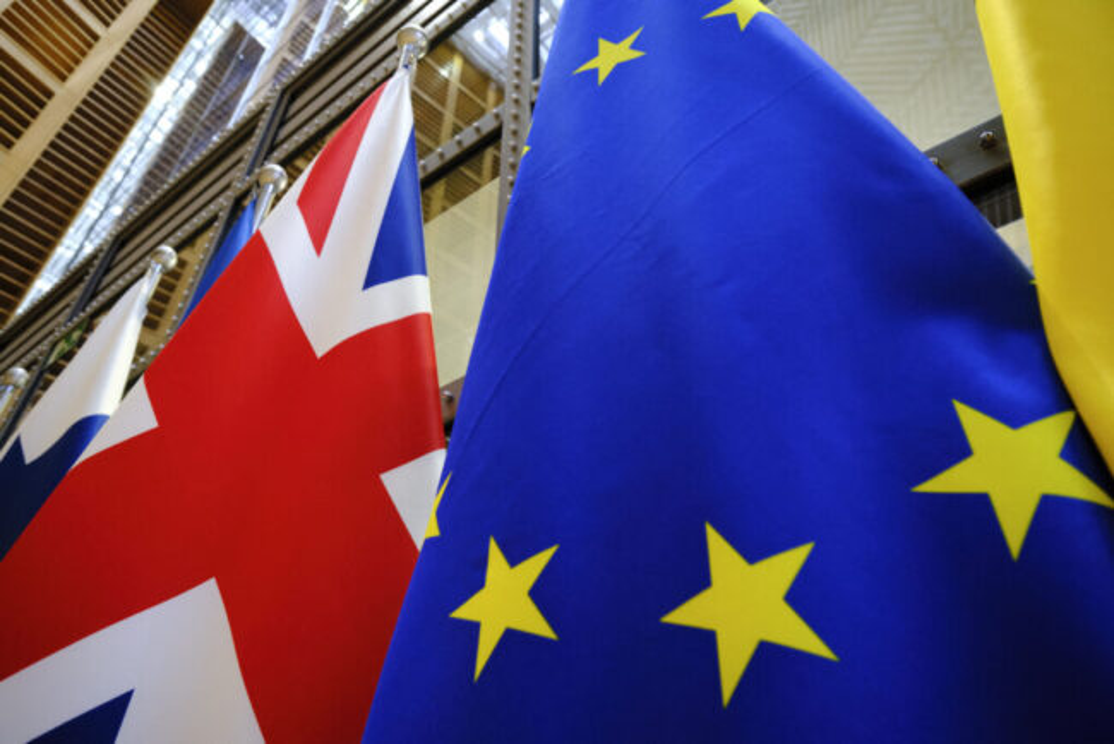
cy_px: 372
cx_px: 557
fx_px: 650
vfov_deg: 59.5
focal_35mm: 21
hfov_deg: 81.2
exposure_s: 1/45
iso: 3200
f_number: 4
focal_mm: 14
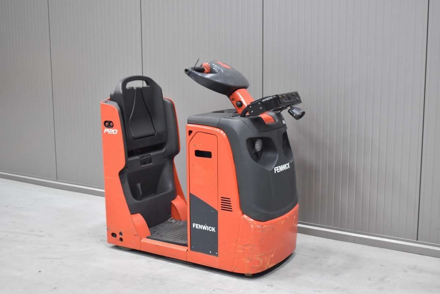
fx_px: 550
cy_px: 147
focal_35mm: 45
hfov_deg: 43.6
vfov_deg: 29.9
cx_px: 220
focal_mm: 30
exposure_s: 1/40
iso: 1600
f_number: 4.5
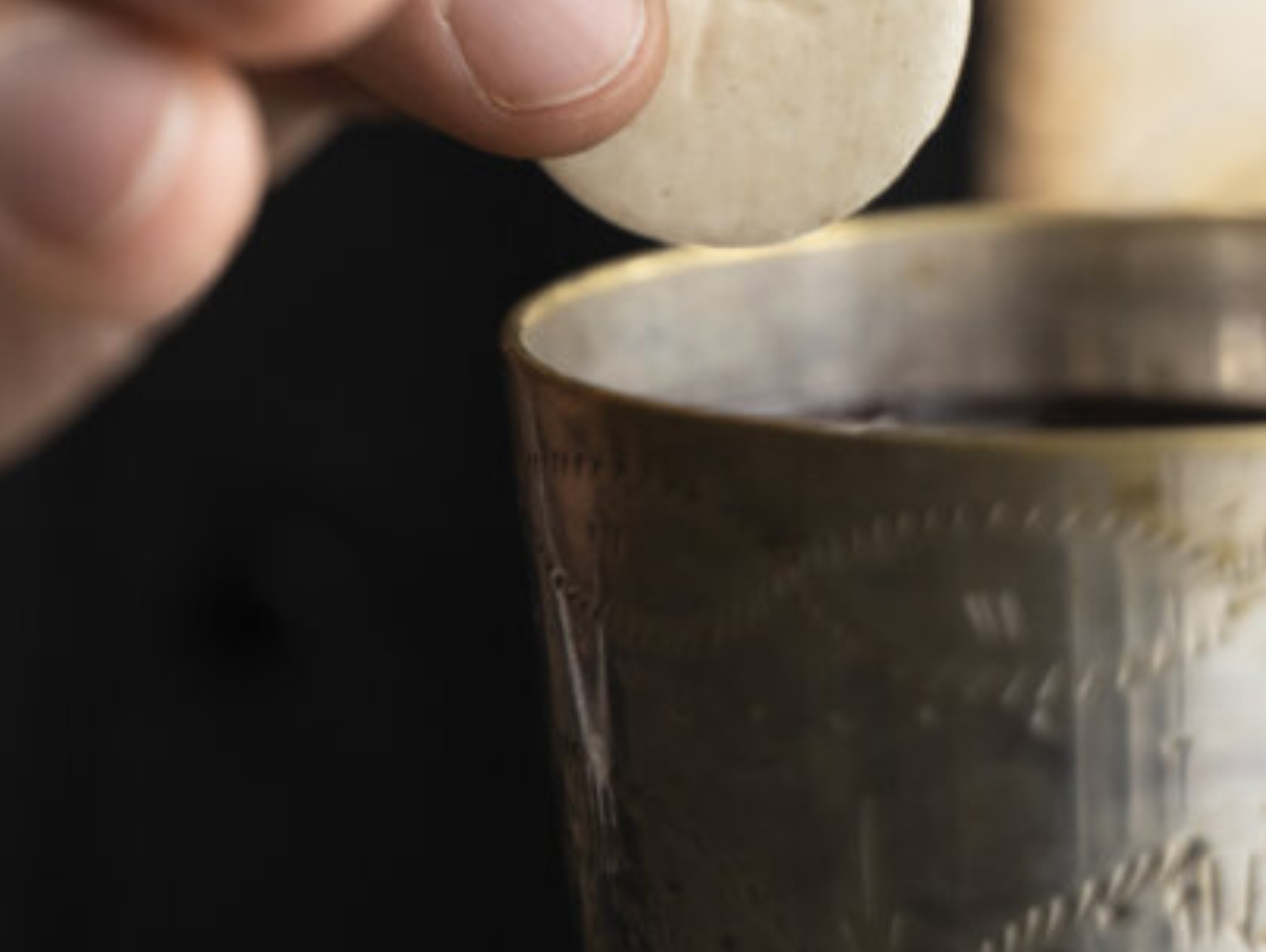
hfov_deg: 13.8
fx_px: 5235
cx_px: 418
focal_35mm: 143
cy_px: 50
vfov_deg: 10.3
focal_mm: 50
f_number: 2.8
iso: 640
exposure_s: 1/640
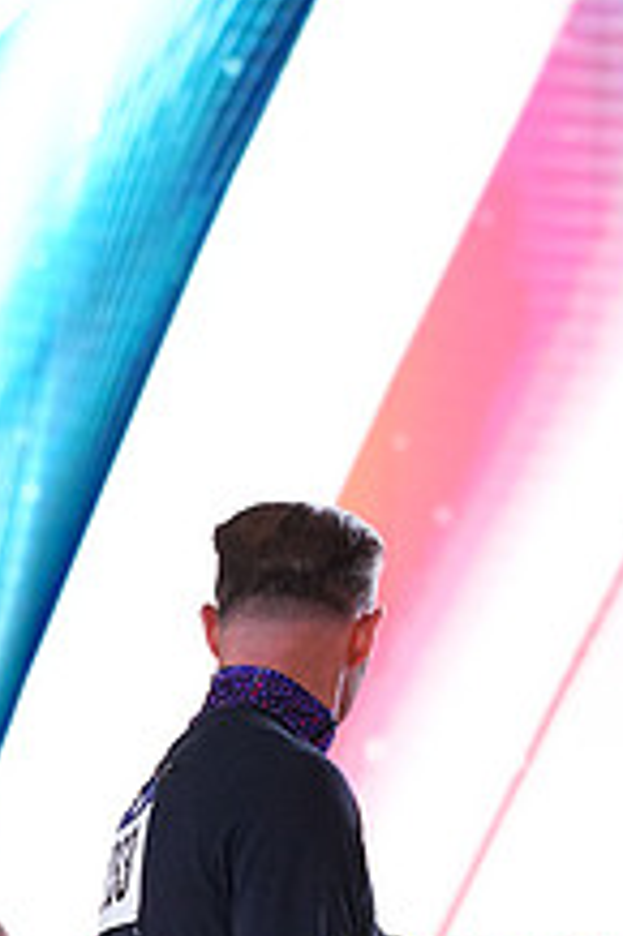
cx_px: 522
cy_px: 1112
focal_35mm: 437
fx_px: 11361
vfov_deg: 4.7
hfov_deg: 3.1
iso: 2000
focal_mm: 164
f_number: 4
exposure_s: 1/400
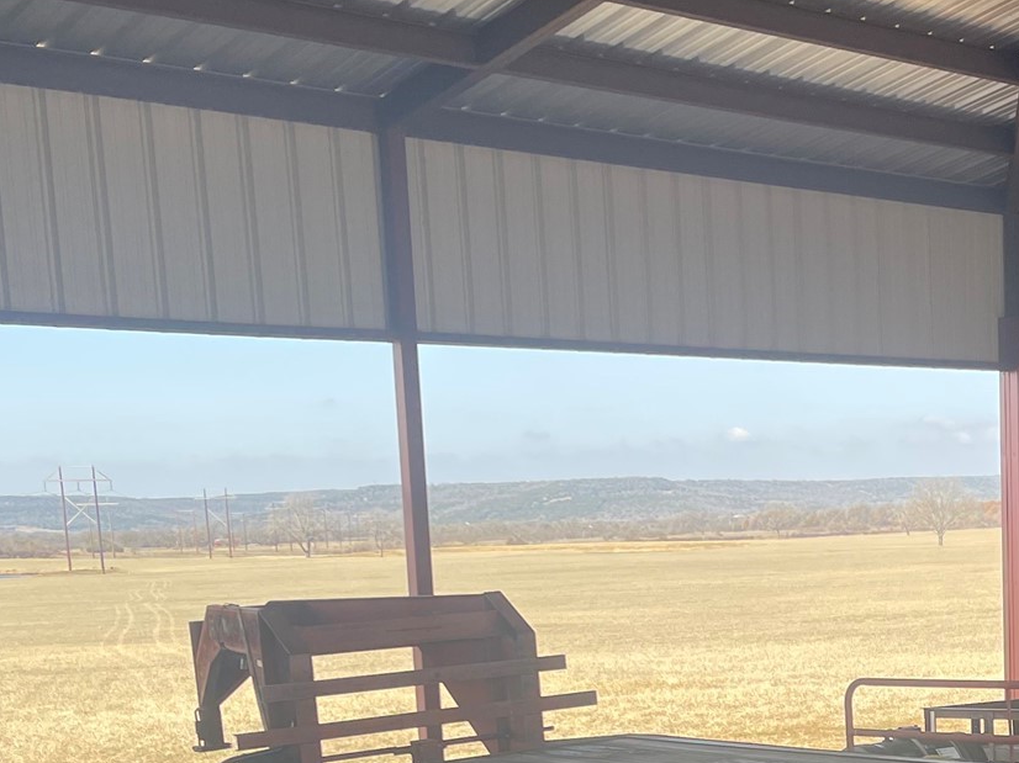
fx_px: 1825
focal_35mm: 62
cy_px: 778
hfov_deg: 29.7
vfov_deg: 22.6
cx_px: 945
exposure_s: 1/765
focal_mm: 5.1
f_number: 1.6
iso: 32
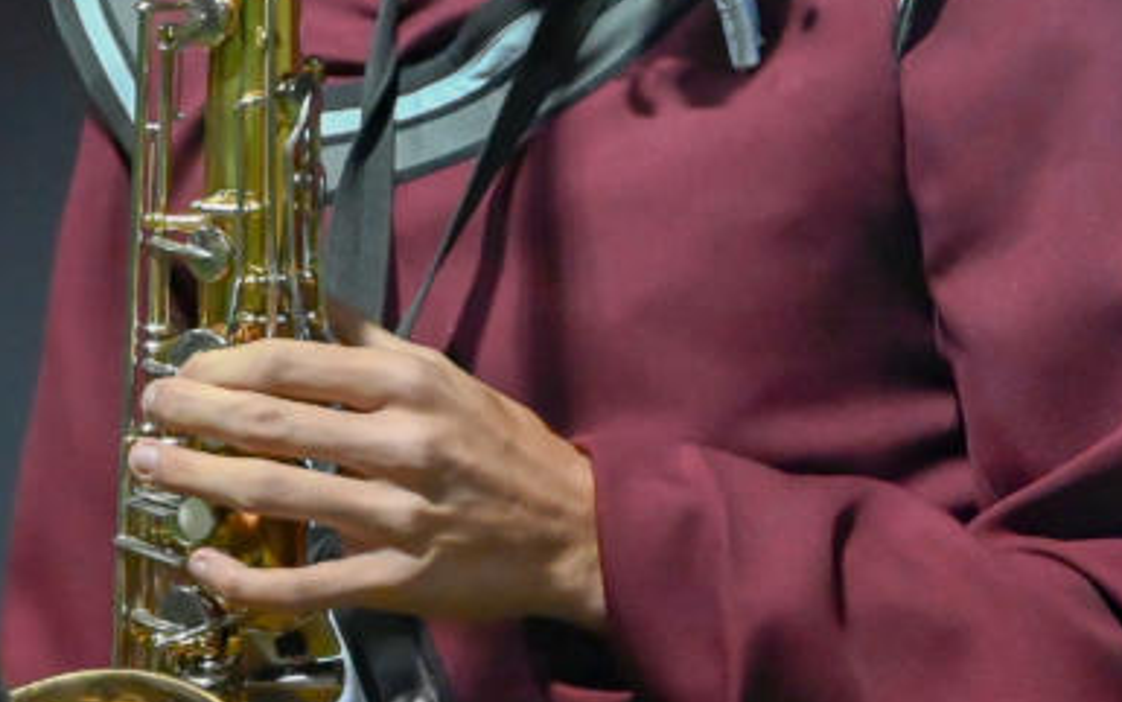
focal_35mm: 286
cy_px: -29
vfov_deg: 4.6
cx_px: 710
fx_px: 8749
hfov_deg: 7.3
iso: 6400
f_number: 2.8
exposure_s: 1/1250
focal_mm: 72
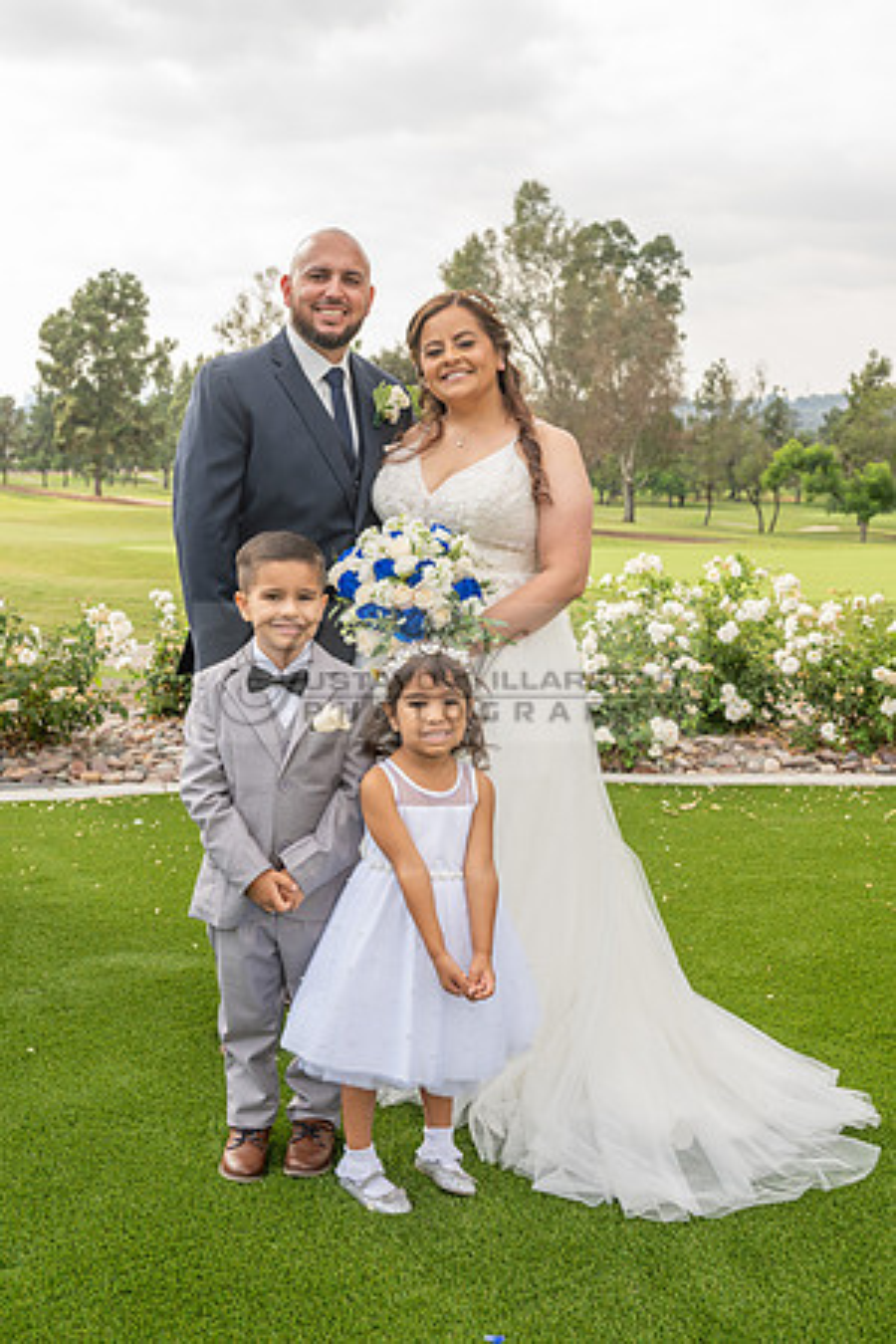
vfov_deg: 48.5
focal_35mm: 40
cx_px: 448
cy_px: 672
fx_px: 1493
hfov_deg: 33.4
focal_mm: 40
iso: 200
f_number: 6.3
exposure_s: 1/200
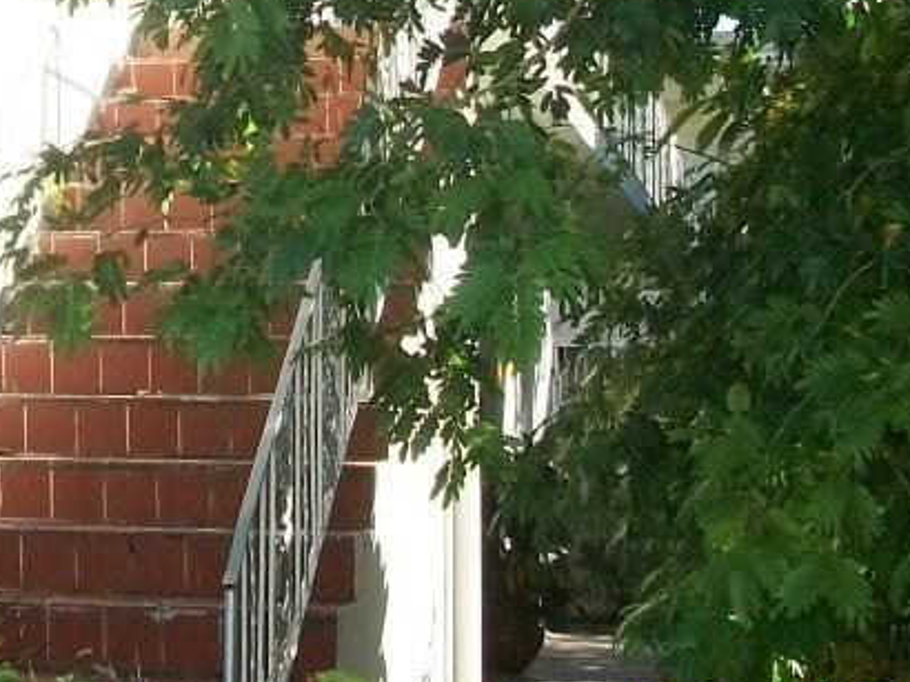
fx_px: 2627
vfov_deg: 14.4
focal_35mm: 100
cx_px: -87
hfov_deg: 18.9
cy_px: -104
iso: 80
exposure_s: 1/400
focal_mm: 5.7
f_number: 2.9
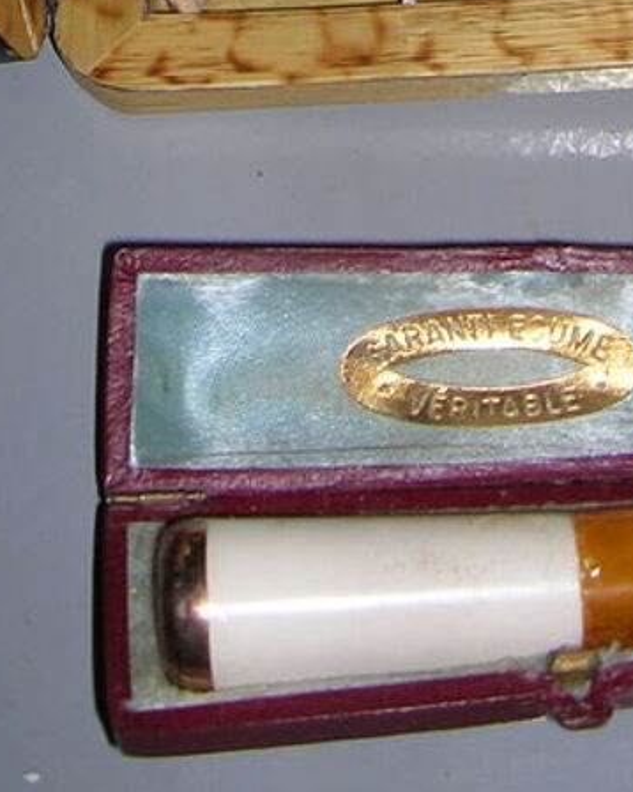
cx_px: 412
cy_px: -340
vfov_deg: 17.7
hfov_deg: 15.5
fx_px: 2320
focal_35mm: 99
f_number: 2.9
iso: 50
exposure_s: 1/60.1
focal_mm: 5.7
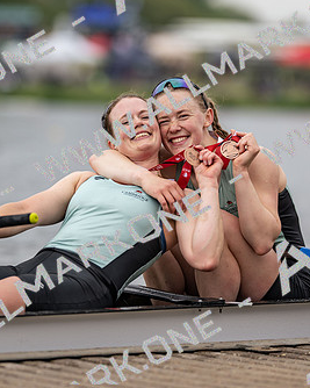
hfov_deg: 7.0
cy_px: 185
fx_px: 2524
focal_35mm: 220
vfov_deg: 8.8
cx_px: 176
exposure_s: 1/1600
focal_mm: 135
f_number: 1.8
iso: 64
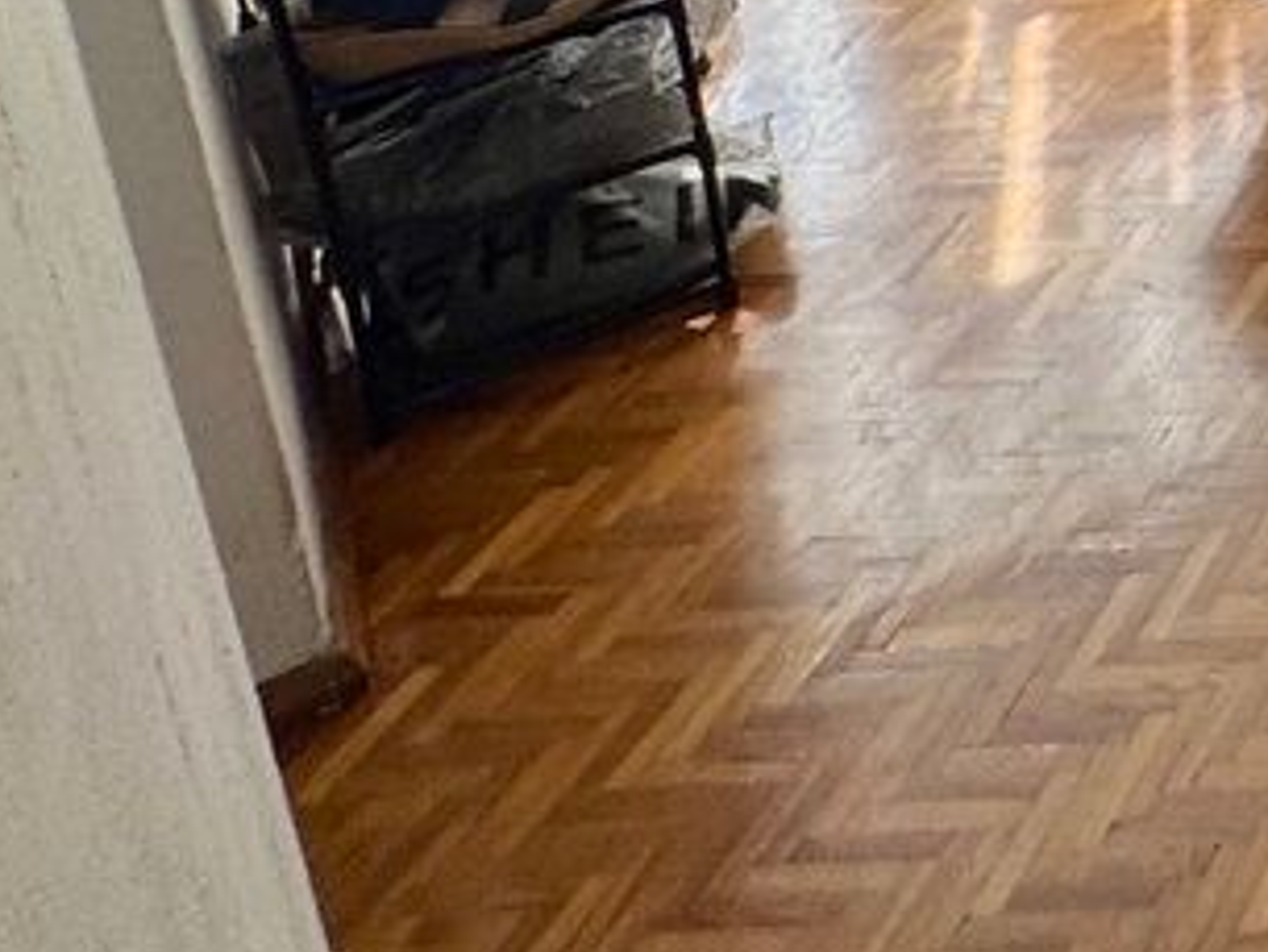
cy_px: -744
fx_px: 2015
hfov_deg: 19.9
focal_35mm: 55
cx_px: 2474
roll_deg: -2.5
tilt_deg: -13.1
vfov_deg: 19.8
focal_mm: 2.22
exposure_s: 1/99
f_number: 2.2
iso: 40
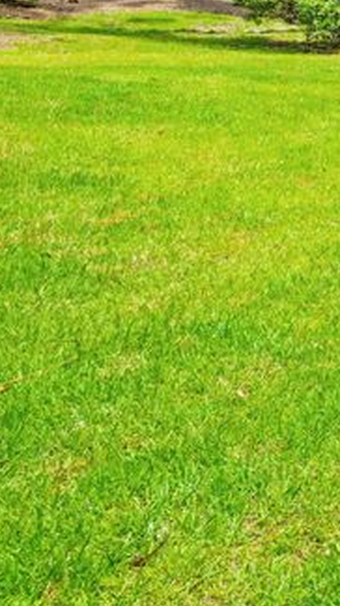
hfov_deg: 13.8
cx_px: 856
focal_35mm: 55
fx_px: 877
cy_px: -10
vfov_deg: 34.4
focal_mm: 16.5
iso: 400
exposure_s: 1/100
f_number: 11
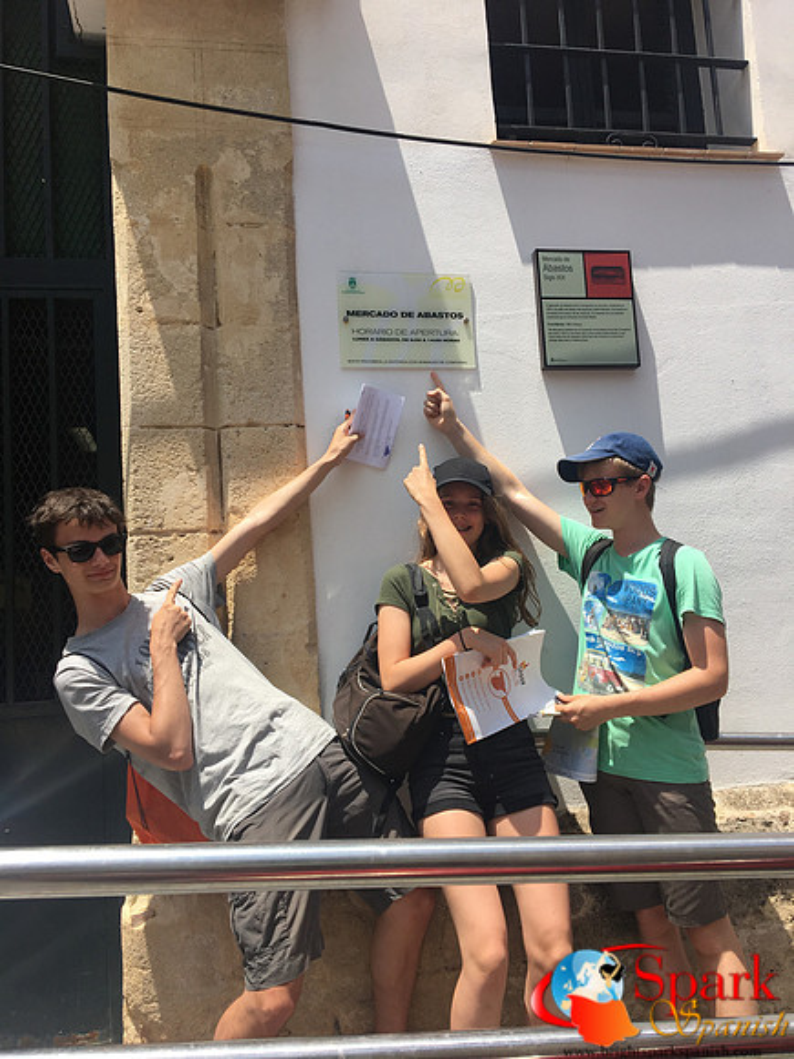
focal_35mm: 29
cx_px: 397
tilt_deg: +7.5
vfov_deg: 61.7
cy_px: 530
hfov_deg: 48.2
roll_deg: +3.7
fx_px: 887
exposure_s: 1/1374
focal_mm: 4.15
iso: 25
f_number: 2.2
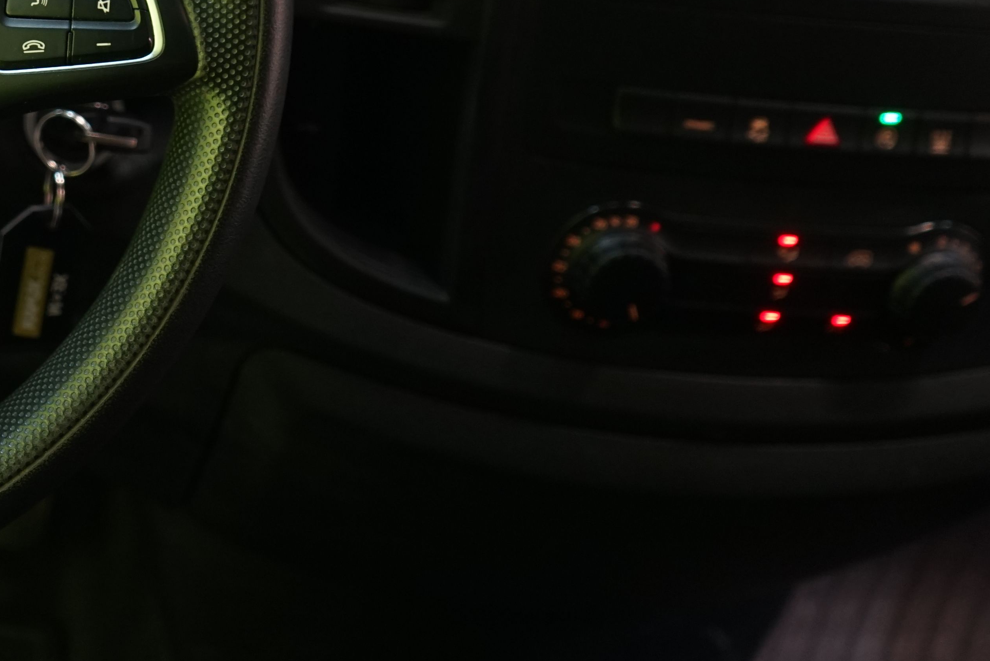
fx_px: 1843
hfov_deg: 28.6
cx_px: 53
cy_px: -11
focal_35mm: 67
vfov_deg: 19.7
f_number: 3.5
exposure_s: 1/30
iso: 800
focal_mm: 28
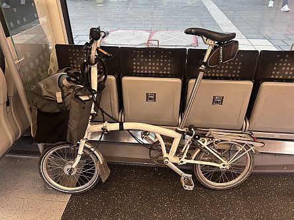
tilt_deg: -33.6
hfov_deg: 67.3
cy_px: 110
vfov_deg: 53.1
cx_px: 147
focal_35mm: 26
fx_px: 221
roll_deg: +1.0
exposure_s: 1/49
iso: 320
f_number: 1.5
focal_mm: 5.7
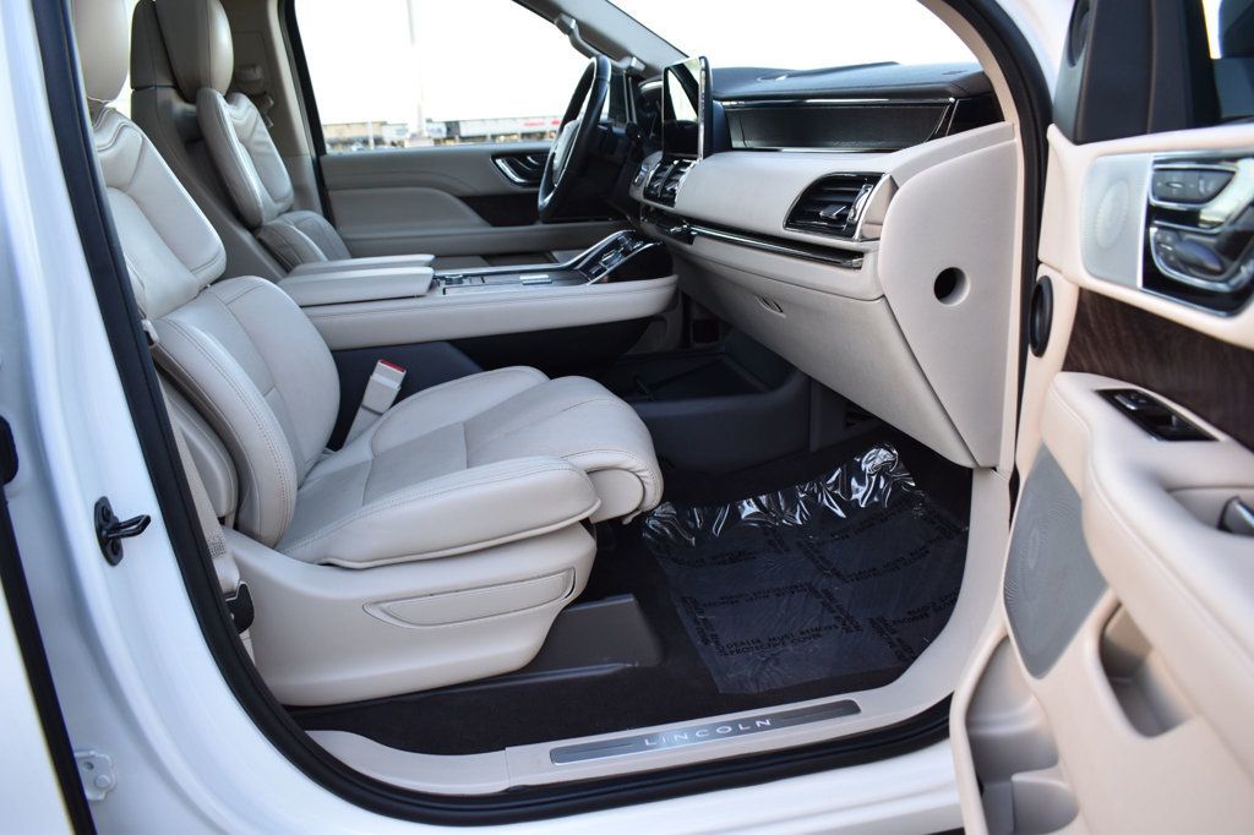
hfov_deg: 67.4
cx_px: 627
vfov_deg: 47.9
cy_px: 418
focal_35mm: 27
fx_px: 940
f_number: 5
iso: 400
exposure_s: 1/100
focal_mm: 18
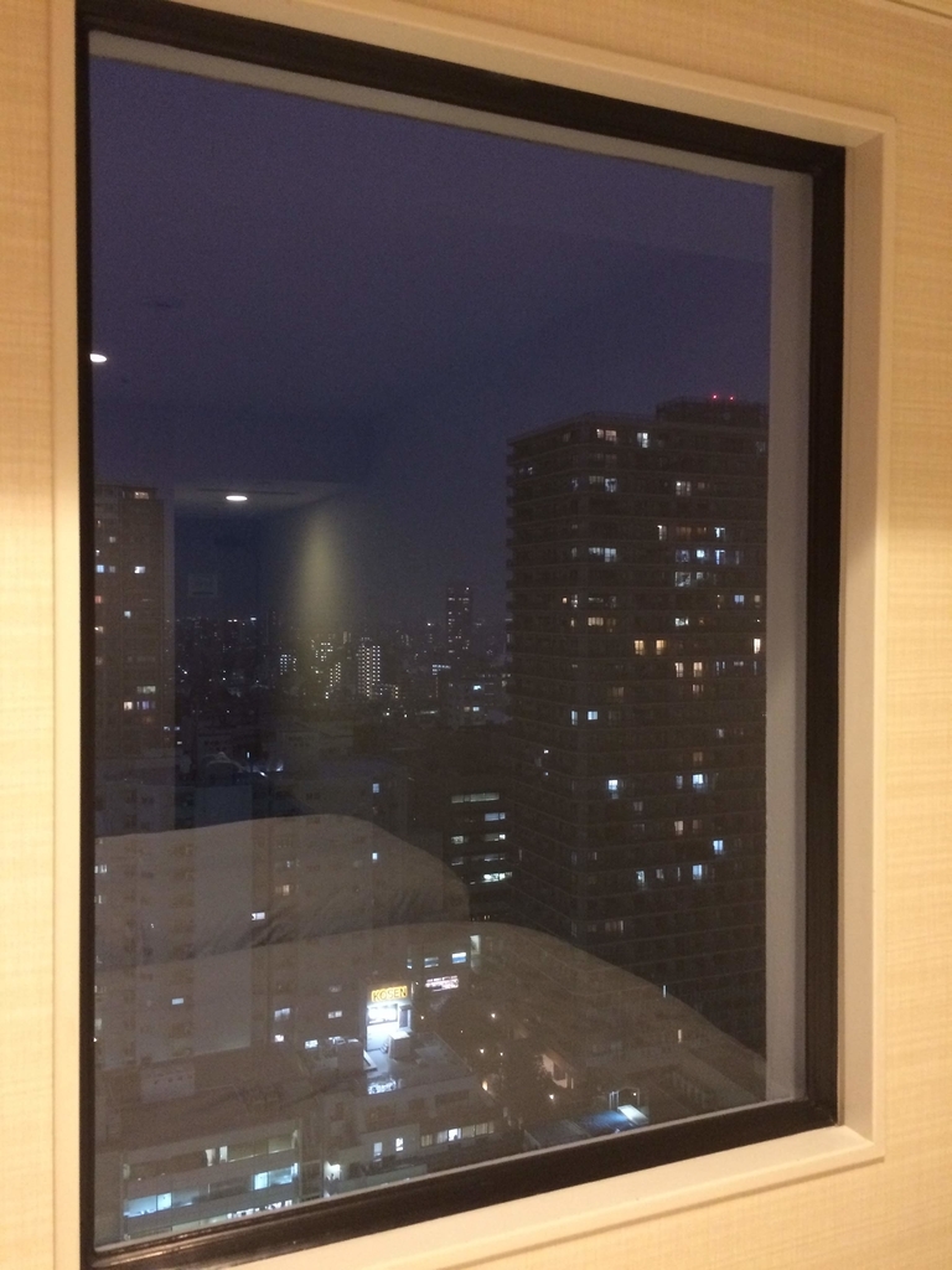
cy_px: 635
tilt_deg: -2.2
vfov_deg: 61.7
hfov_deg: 48.2
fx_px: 1063
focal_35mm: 29
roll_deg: +0.1
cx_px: 476
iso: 320
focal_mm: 4.15
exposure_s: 1/15
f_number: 2.2
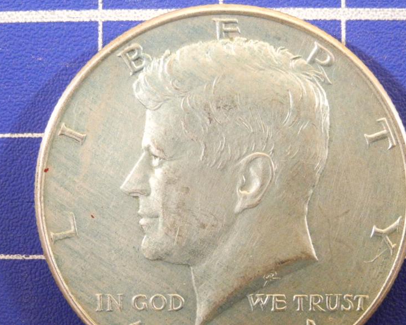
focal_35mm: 48
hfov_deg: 38.7
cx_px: 226
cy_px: 192
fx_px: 577
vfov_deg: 31.4
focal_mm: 7.4
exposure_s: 1/27.2
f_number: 3.2
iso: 400
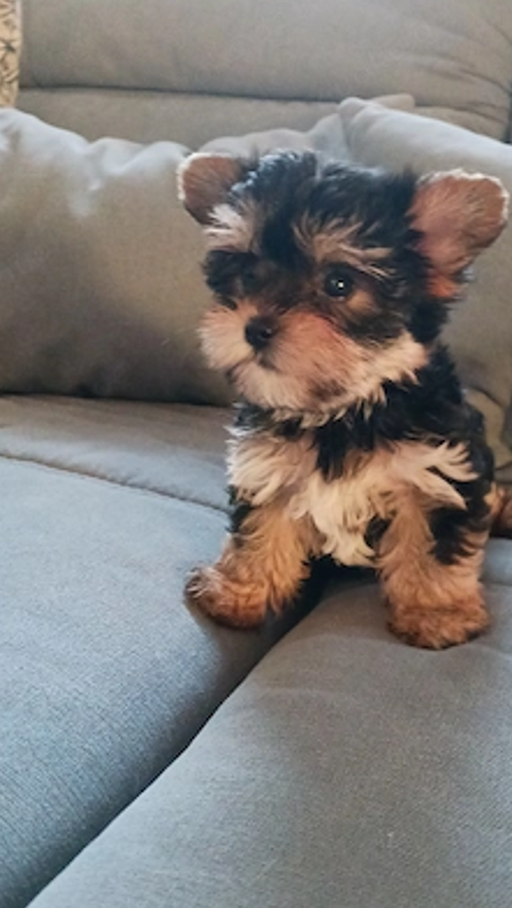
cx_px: 306
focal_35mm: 30
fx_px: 723
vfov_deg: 64.3
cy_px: 449
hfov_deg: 38.9
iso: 2500
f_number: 1.8
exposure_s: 1/16.7
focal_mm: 4
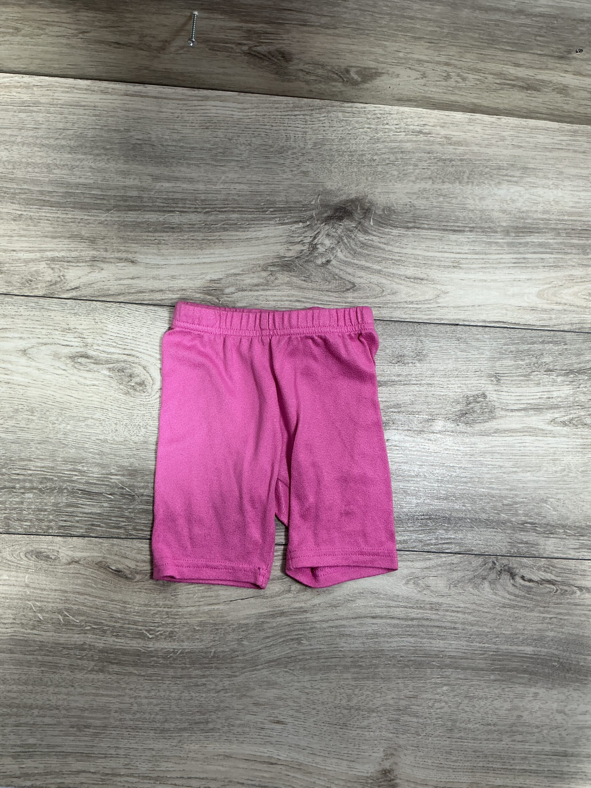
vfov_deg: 61.7
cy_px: 394
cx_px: 296
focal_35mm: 29
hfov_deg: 48.2
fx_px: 660
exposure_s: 1/50
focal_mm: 3
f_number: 1.8
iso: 50
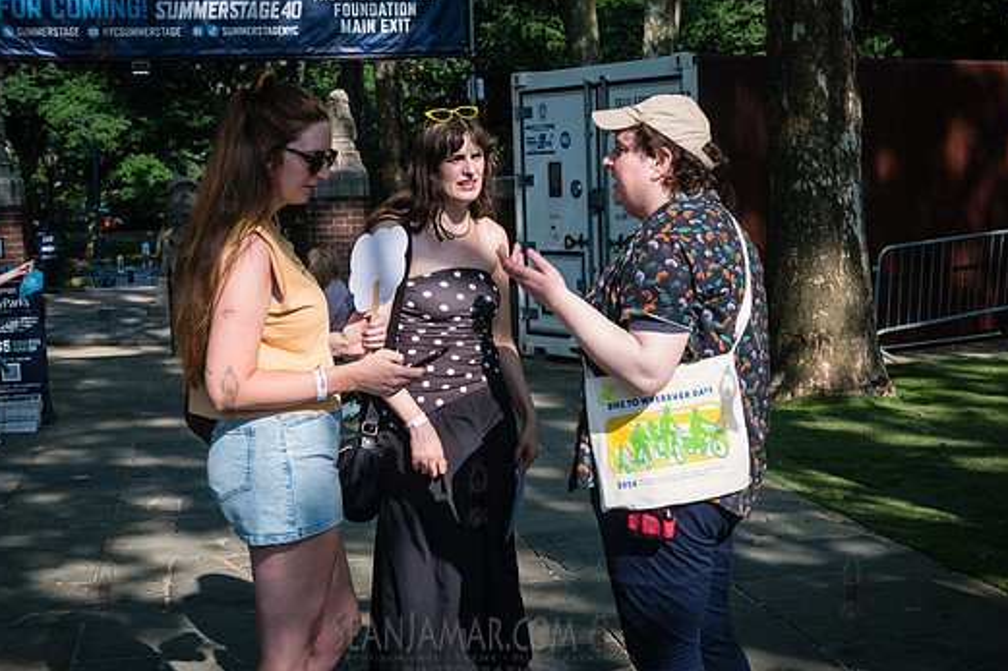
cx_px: 525
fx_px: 1567
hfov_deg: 35.6
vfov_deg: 24.2
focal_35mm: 56
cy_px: 322
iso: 160
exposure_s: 1/500
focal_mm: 44
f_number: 4.5
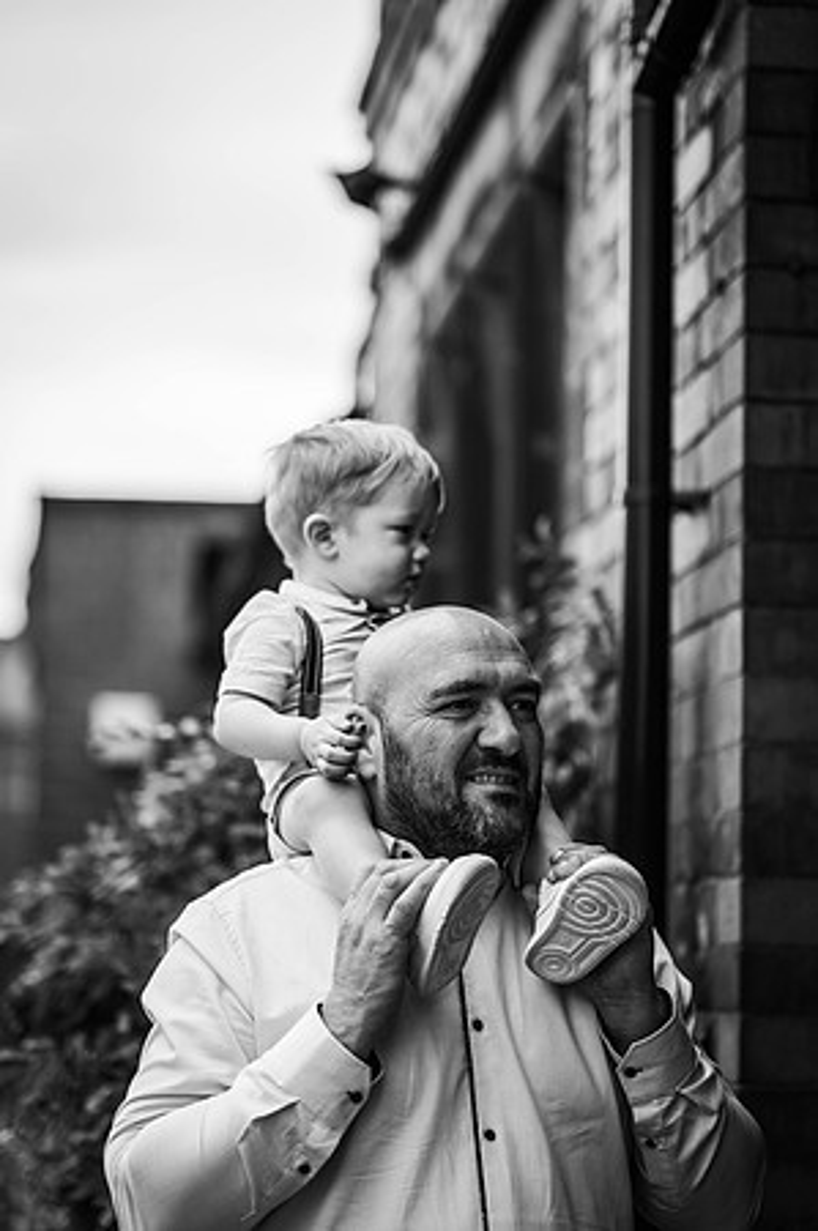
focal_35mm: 85
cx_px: 409
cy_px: 616
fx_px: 2904
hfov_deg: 16.0
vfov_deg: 23.9
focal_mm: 85
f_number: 1.8
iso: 100
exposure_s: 1/1000
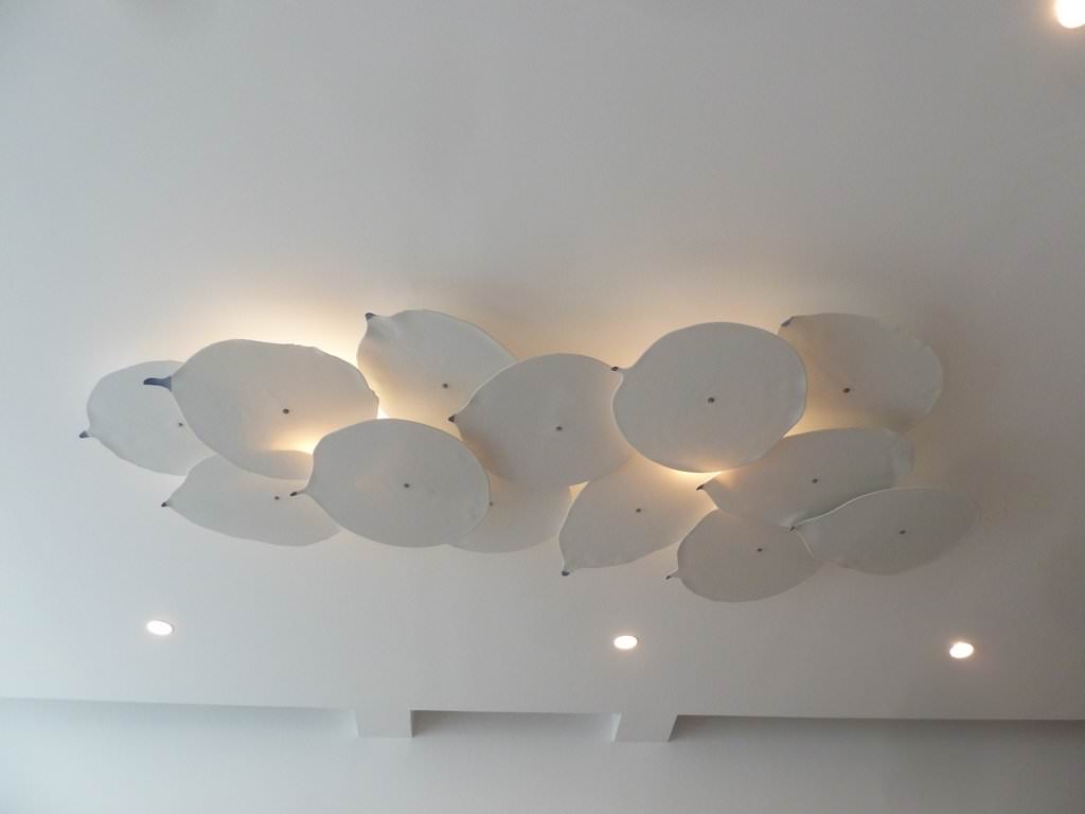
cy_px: 407
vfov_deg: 54.9
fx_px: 784
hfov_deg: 69.4
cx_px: 542
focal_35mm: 25
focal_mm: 4.1
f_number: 3.3
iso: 320
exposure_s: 1/30
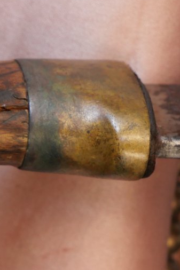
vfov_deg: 9.5
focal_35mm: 217
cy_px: 224
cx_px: -58
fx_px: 1628
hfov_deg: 6.3
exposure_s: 1/100
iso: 1000
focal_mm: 44
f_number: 5.6
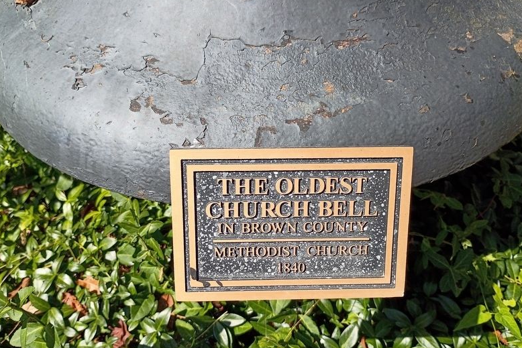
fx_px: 450
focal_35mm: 31
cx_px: 256
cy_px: 176
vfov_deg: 42.3
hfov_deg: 60.3
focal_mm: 4.27
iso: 100
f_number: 1.8
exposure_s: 1/800
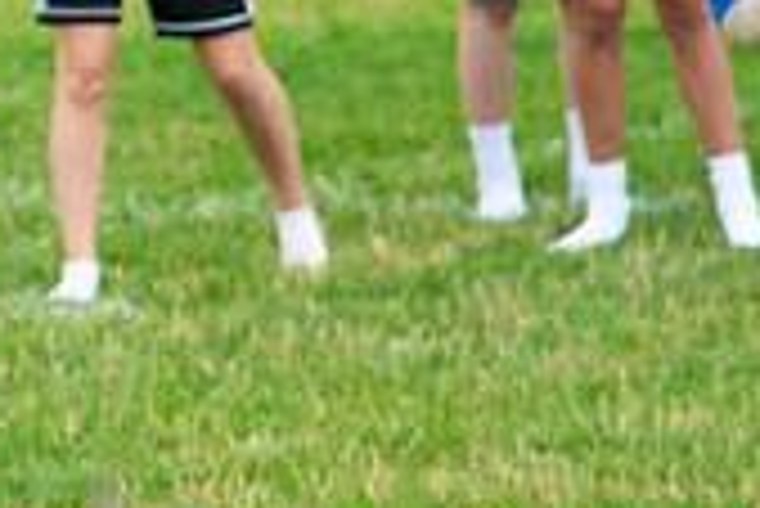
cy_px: 2
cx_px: -409
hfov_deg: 5.0
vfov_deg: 3.3
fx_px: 8705
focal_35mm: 412
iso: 2000
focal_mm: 120
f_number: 5.6
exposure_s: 1/1600
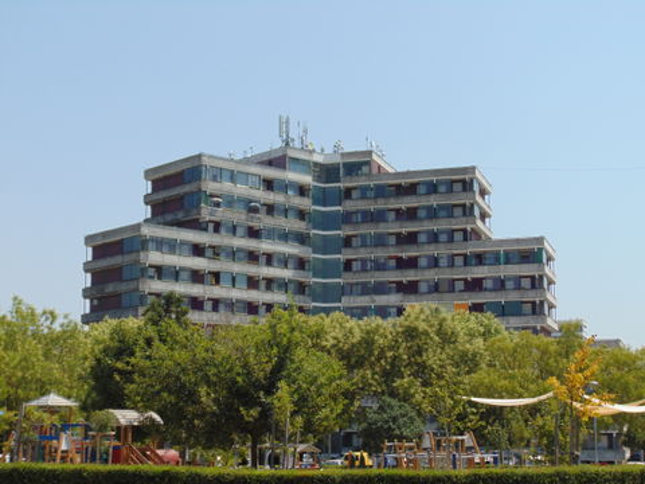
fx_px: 1118
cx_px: 322
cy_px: 242
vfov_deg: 24.4
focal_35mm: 60
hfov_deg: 32.2
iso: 80
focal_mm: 10.8
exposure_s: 1/200
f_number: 9.3
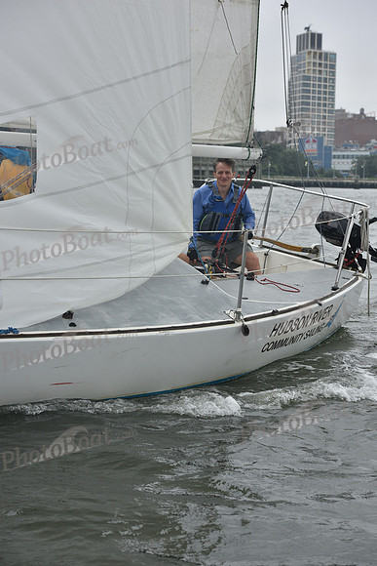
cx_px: 188
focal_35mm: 75
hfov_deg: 18.2
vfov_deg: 27.0
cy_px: 283
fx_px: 1177
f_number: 6.3
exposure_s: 1/800
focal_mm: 75
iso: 400
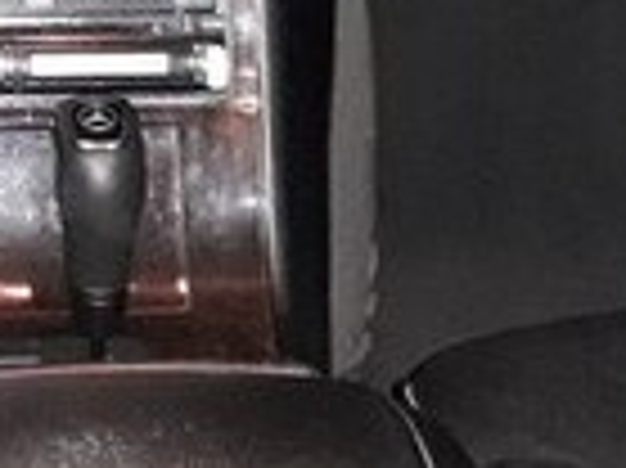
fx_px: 2313
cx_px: -59
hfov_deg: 15.0
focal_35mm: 128
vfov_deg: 10.9
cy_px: -322
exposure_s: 1/20
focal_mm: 3.6
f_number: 1.9
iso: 400
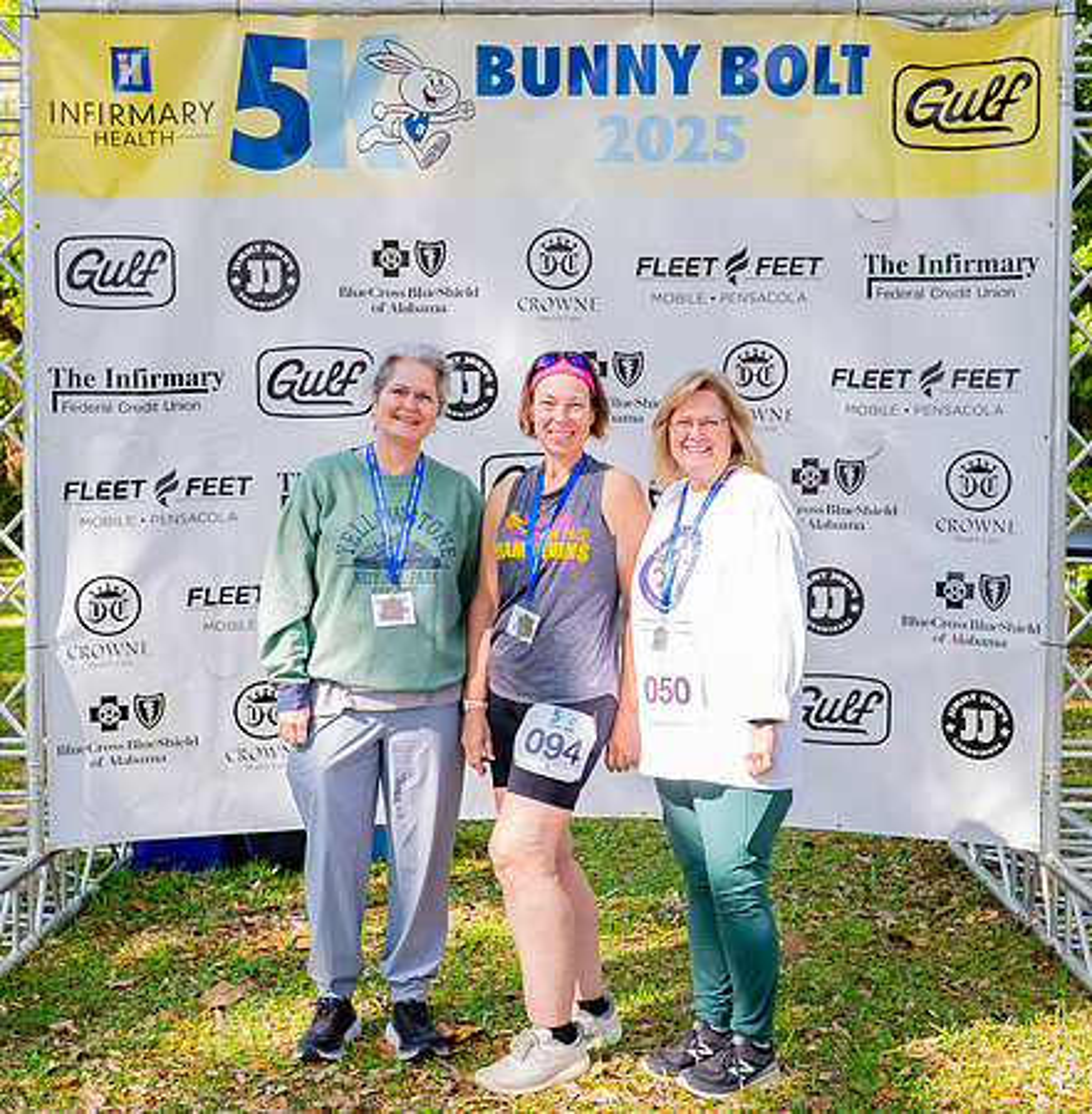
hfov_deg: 33.1
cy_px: 522
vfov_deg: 33.7
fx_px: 1838
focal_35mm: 51
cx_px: 546
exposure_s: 1/200
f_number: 3.5
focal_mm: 35
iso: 320
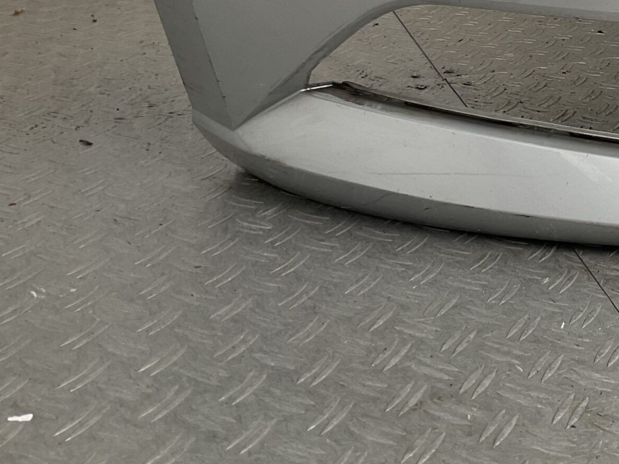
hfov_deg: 28.3
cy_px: 20
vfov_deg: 22.5
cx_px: 658
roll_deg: -2.9
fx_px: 1127
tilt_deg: -18.9
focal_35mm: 63
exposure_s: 1/568
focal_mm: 3
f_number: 1.8
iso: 16
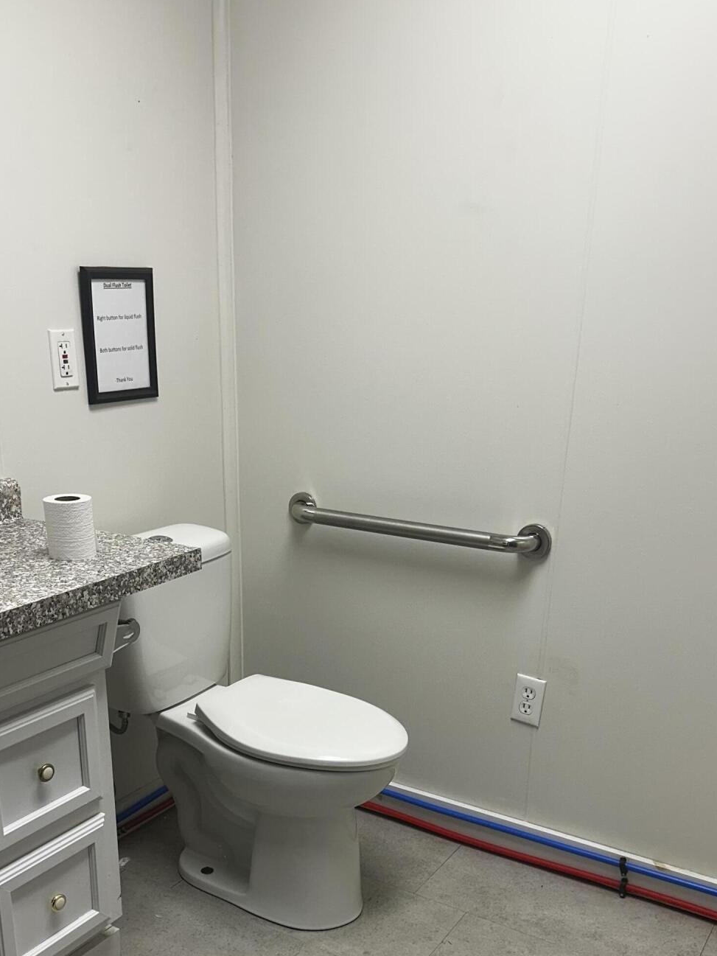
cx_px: 327
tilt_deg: -20.3
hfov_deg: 38.6
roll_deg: -2.4
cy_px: 685
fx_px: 1022
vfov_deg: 48.7
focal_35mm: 37
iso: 80
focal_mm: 6.86
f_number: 1.78
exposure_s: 1/120
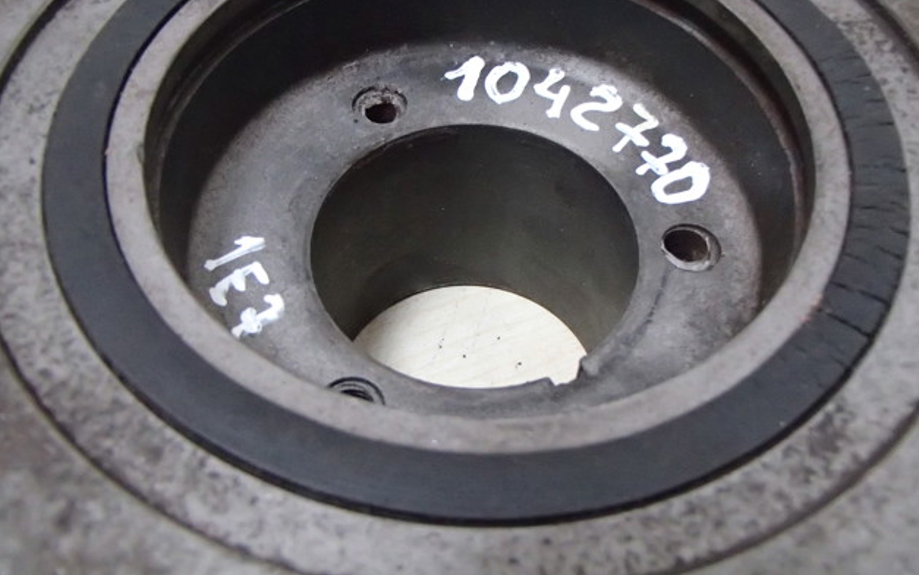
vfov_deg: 31.9
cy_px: 228
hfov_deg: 49.3
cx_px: 468
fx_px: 1002
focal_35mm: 40
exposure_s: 1/30
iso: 1600
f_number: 4.7
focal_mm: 6.64
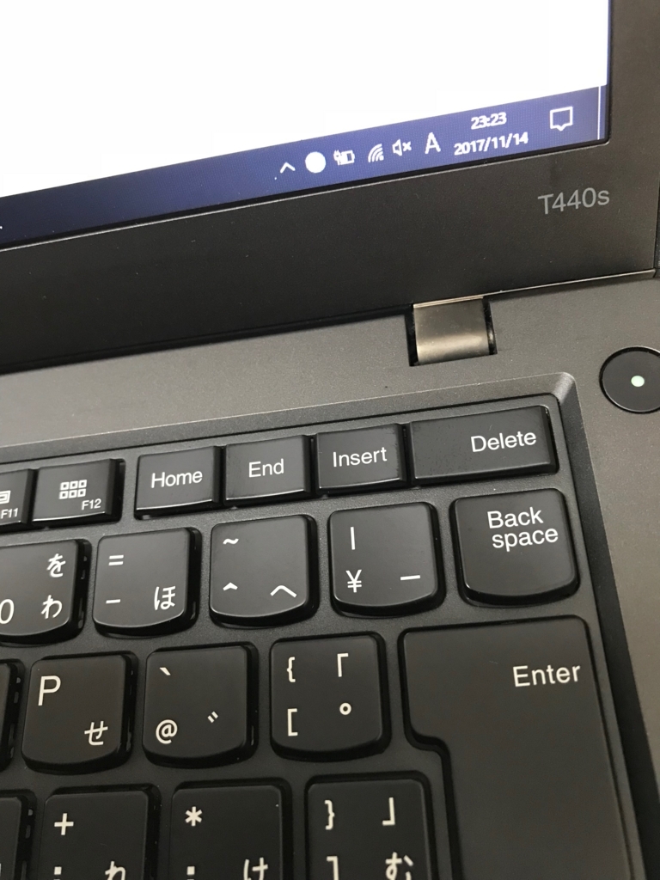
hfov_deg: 49.7
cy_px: 440
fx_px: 712
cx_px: 330
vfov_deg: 63.4
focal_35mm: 28
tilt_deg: -59.4
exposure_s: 1/13
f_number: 1.8
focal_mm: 3.99
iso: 100
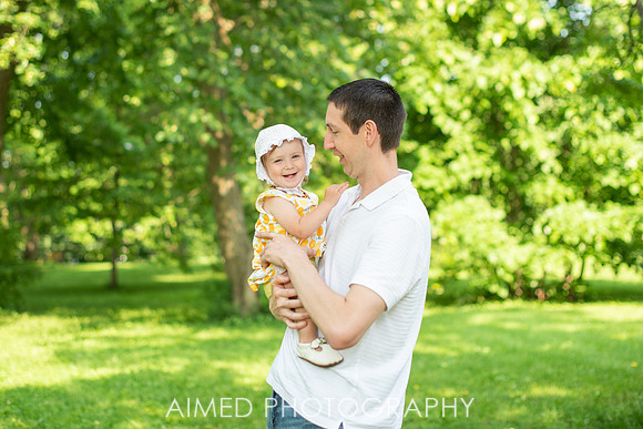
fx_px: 1162
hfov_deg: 30.9
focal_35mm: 65
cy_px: 150
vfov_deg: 20.9
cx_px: 294
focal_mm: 50
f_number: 2.2
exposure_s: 1/640
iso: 200
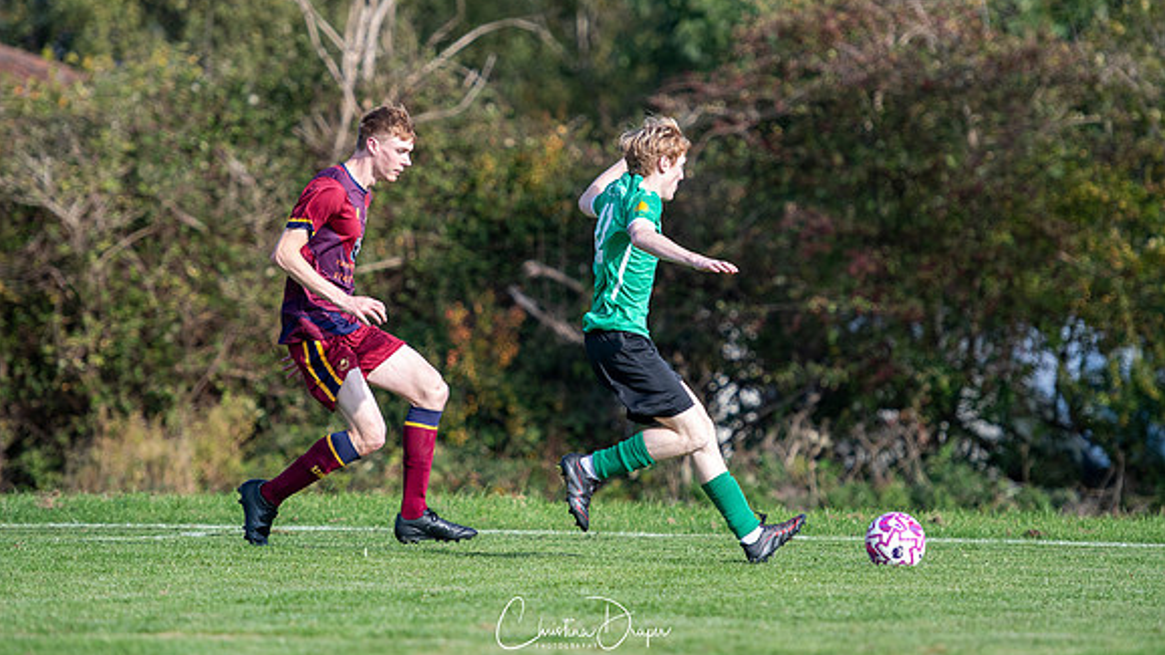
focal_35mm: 284
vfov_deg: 4.3
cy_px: 281
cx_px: 582
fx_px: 8772
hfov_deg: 7.6
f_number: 2.8
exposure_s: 1/3200
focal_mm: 180
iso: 320
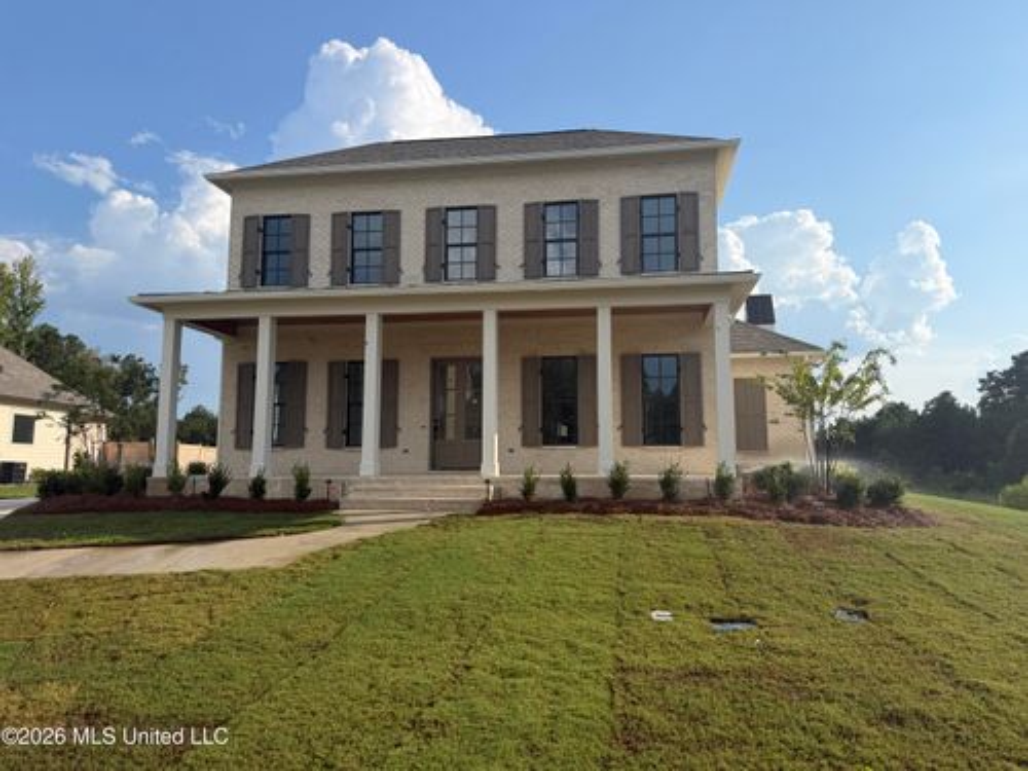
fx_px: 713
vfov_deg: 56.8
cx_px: 514
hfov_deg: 71.6
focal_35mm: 24
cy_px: 386
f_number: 1.78
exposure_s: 1/5319
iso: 80
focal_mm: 6.76
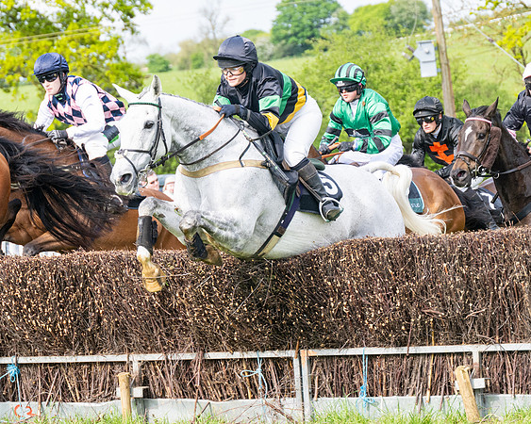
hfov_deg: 10.1
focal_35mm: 191
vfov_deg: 8.1
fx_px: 3001
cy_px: 179
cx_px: 271
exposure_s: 1/1600
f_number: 4
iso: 400
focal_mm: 98
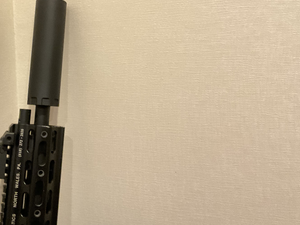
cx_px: 79
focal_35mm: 44
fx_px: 381
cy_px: 58
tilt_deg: -5.3
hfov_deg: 41.8
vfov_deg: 32.3
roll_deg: +2.2
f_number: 1.8
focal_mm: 3
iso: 500
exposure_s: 1/25
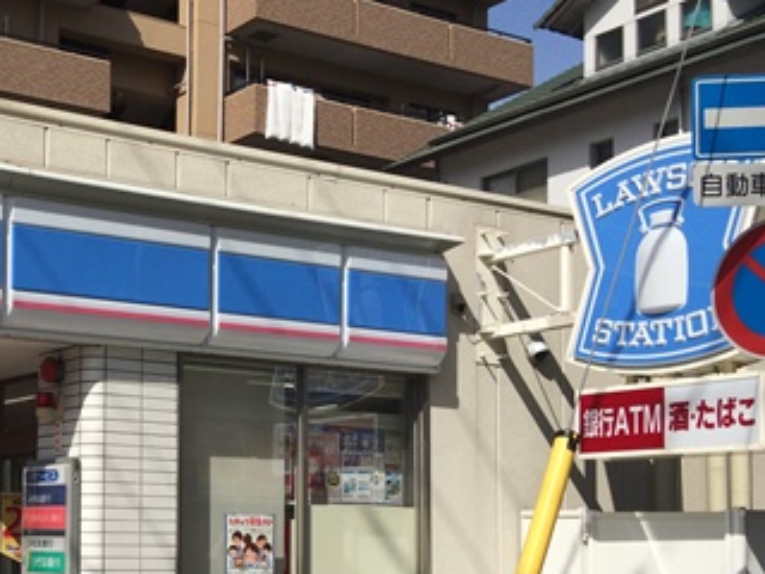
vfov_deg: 24.8
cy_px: 457
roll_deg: -0.1
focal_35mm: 58
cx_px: 69
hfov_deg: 31.6
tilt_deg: +3.3
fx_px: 1282
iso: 32
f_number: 2.2
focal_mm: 4.15
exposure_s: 1/3731
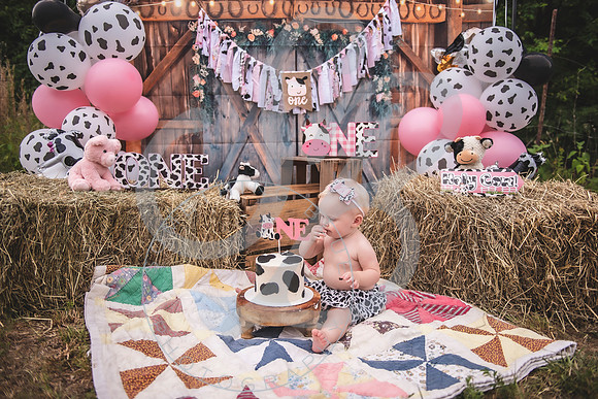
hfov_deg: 63.6
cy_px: 200
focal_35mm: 29
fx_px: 482
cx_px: 299
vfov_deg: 45.0
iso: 100
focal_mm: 29
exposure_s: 1/400
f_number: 2.8
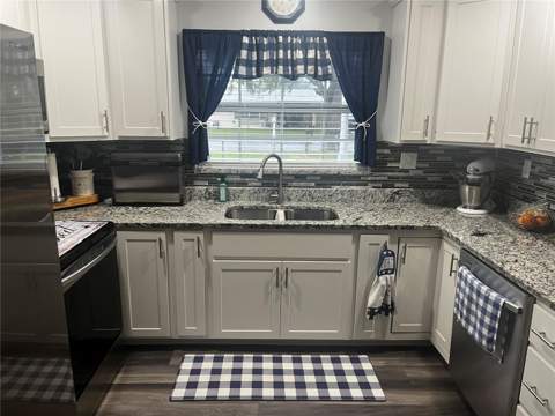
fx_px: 417
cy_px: 208
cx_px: 278
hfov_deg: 67.3
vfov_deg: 53.1
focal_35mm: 26
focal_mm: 5.1
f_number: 1.6
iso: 100
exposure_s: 1/60
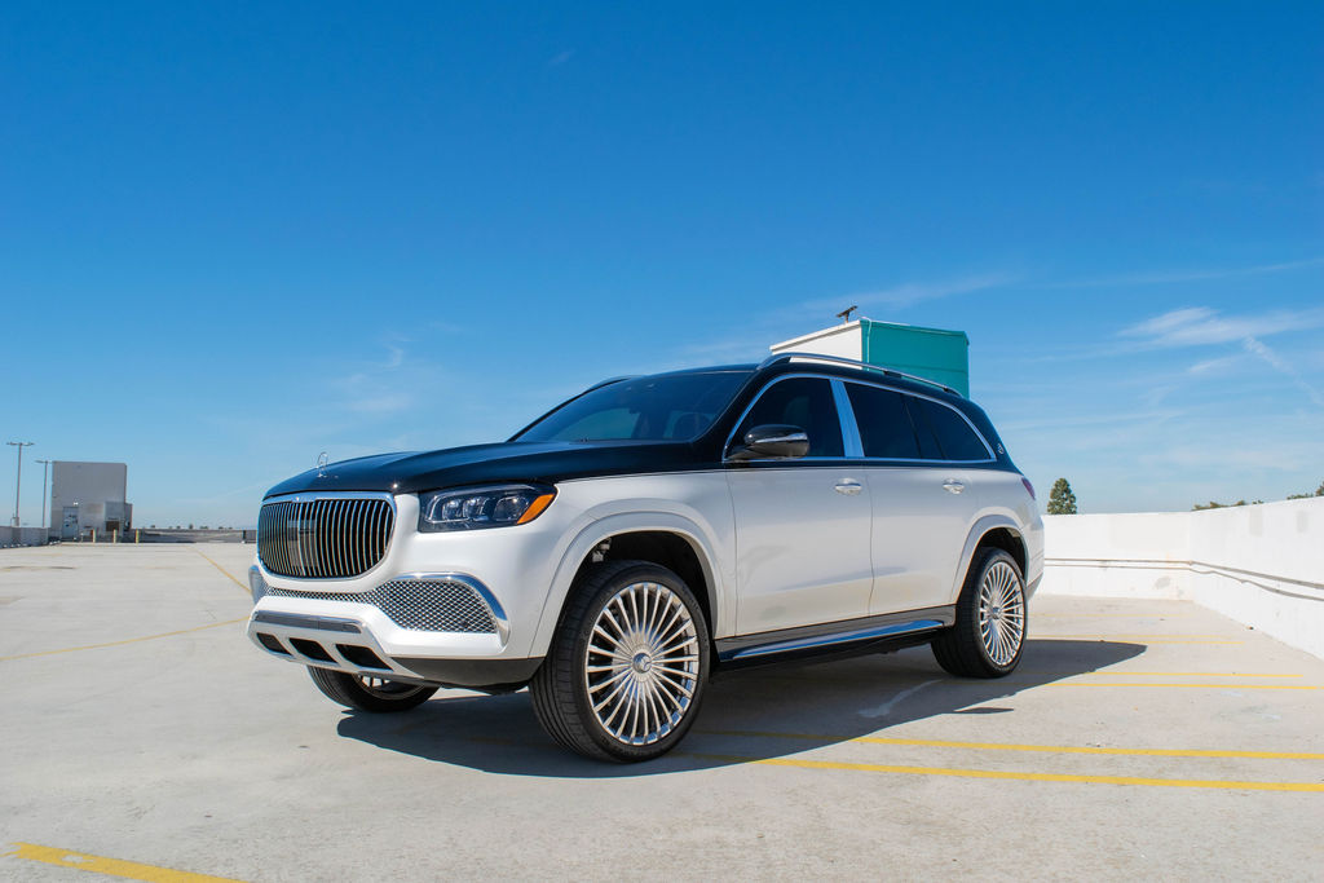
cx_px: 662
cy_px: 442
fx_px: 993
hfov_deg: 67.4
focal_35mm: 27
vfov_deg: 47.9
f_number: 13
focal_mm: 18
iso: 200
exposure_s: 1/640
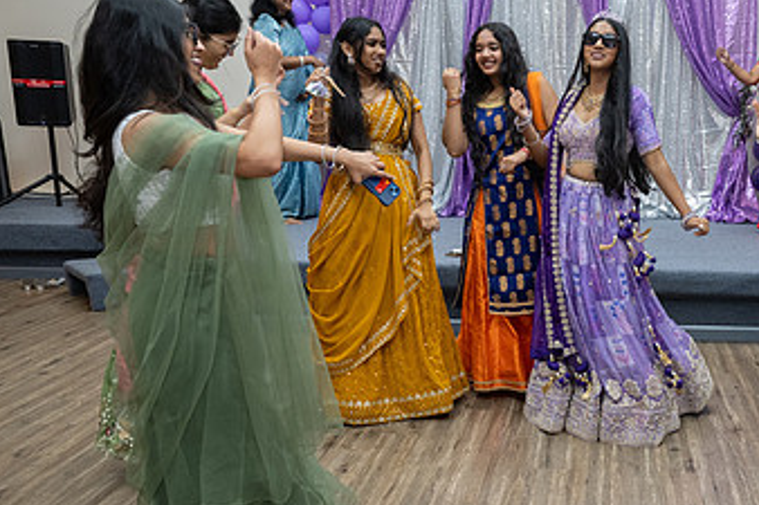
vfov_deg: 30.3
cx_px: 591
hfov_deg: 42.8
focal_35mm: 44
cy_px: 318
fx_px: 927
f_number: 4.5
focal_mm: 25.5
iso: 1000
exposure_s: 1/160
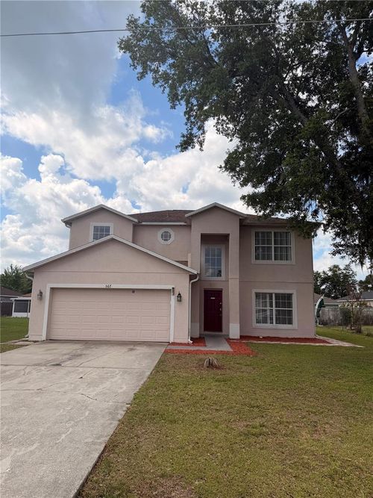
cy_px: 249
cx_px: 186
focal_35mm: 24
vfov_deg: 71.6
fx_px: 345
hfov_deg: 56.8
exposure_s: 1/5714
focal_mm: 6.76
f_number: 1.78
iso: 80
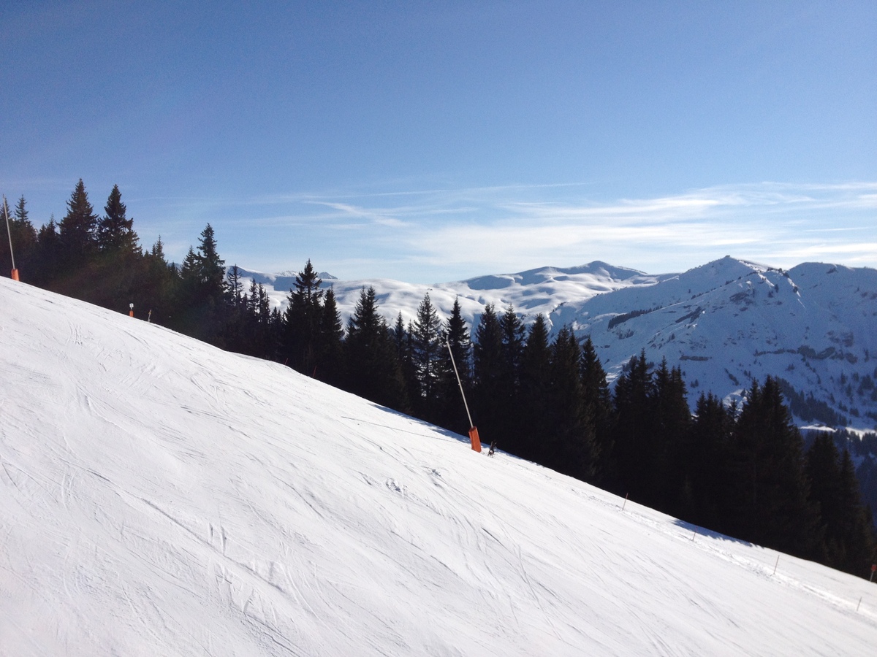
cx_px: 438
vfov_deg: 40.7
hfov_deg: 52.6
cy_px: 328
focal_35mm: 35
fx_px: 887
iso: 64
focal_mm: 4.28
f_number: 2.4
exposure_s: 1/4608
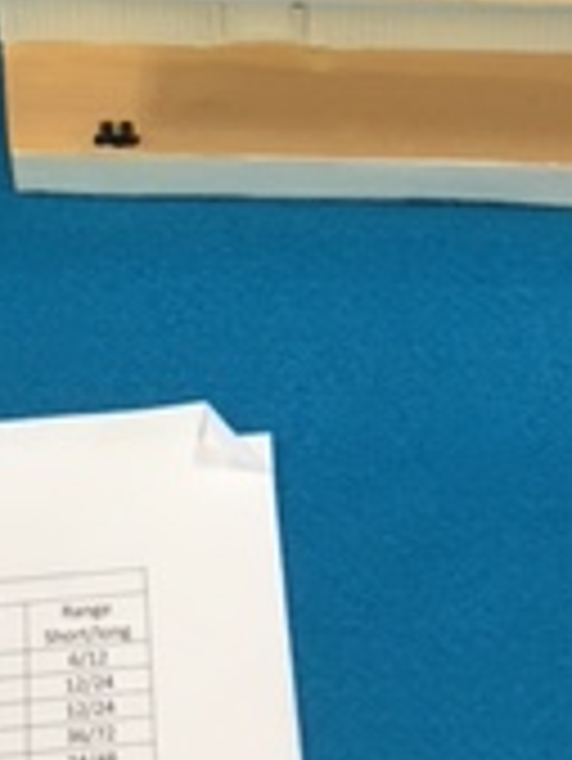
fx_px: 2420
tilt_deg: -39.7
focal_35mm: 110
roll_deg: +3.4
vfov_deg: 16.3
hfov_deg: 13.4
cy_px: -378
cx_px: 167
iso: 40
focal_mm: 4.15
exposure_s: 1/30
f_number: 2.2
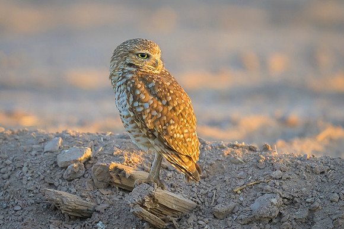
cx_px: 101
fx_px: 11345
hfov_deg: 1.7
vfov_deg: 1.2
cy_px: 81
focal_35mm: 1188
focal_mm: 560
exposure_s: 1/640
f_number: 4
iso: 800
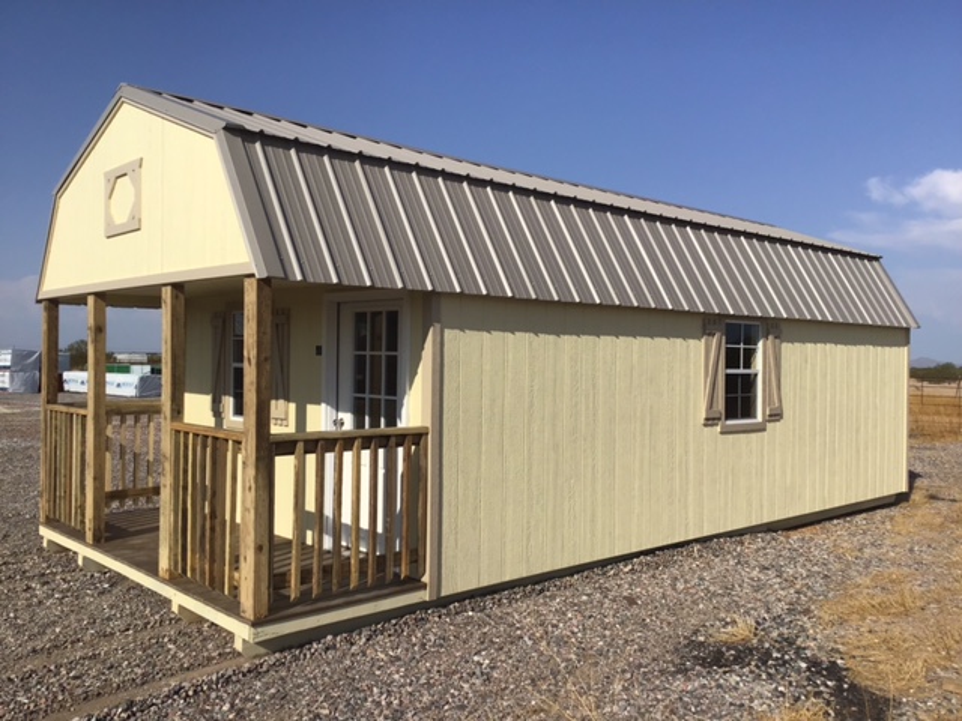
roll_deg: -1.1
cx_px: 481
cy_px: 360
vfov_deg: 45.4
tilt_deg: -1.0
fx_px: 862
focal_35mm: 31
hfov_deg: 58.4
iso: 25
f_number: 2.4
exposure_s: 1/2717
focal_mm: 3.3
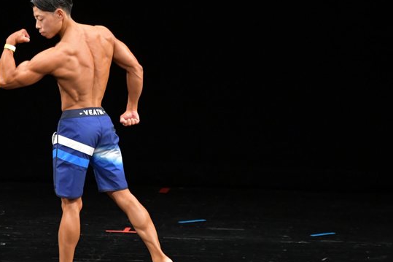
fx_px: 4703
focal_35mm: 431
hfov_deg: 4.8
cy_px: 126
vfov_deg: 3.2
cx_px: 116
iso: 3200
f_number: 5.6
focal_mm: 200
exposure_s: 1/400
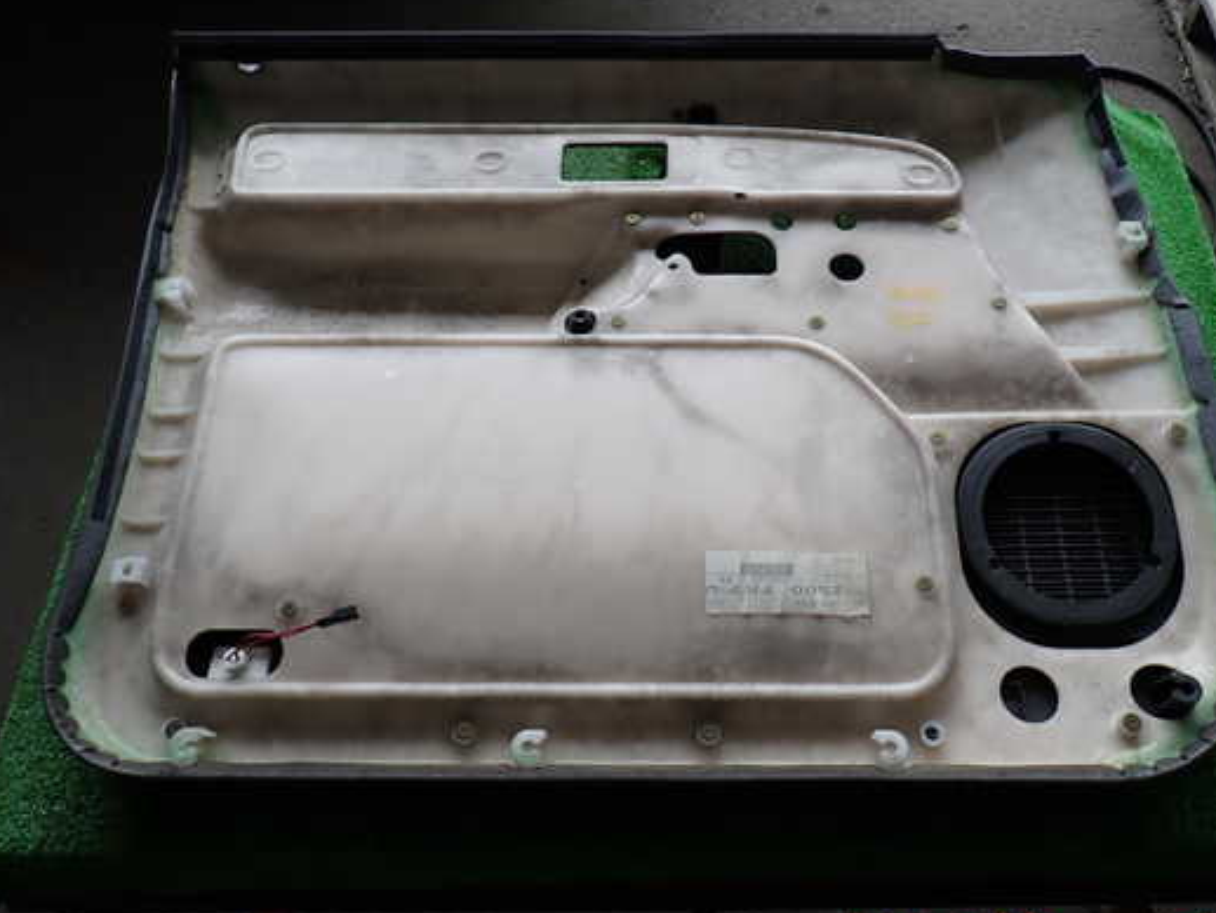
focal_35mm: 29
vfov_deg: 48.2
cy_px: 440
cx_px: 677
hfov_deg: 61.5
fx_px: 1019
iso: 100
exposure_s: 1/160
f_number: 2.8
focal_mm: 4.5
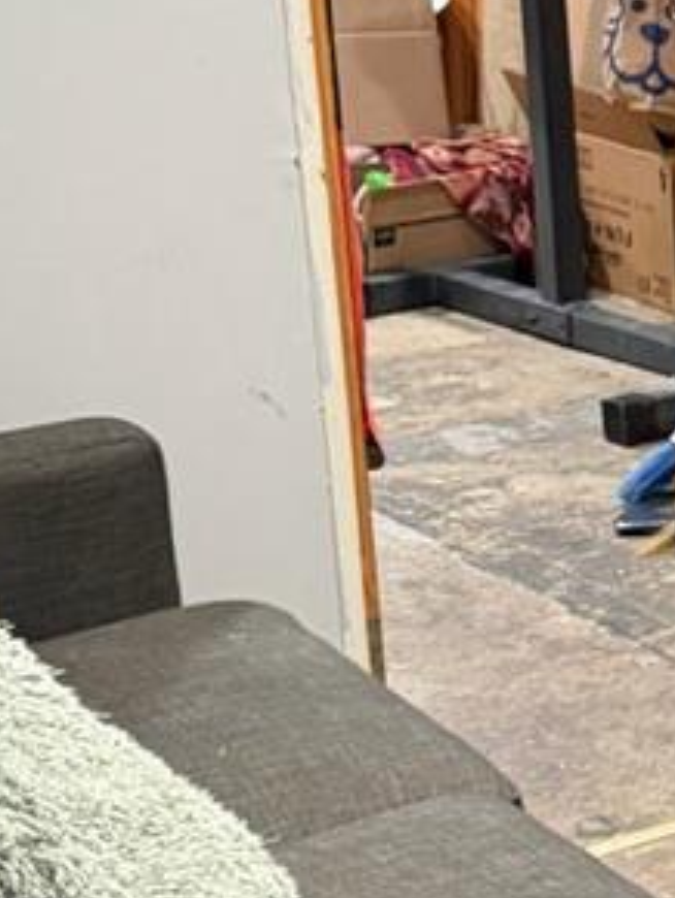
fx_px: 3297
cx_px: 1403
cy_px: 421
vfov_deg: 15.5
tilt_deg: -13.6
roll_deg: +0.4
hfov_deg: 10.6
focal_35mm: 127
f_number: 1.78
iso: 640
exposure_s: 1/60
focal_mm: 6.76
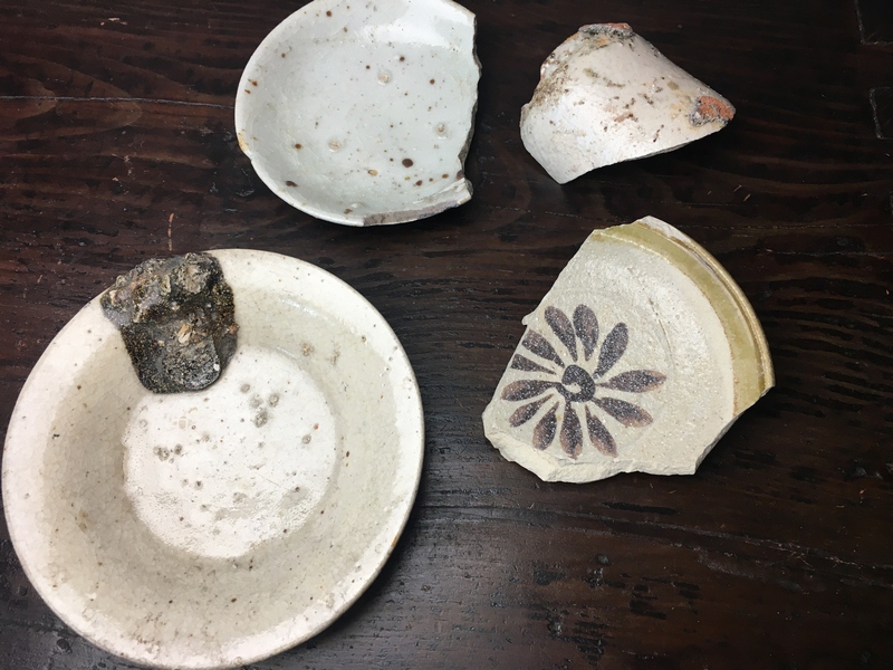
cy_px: 335
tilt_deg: -70.5
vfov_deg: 48.2
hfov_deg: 61.7
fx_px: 748
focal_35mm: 29
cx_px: 446
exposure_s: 1/30
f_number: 2.2
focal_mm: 4.15
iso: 25
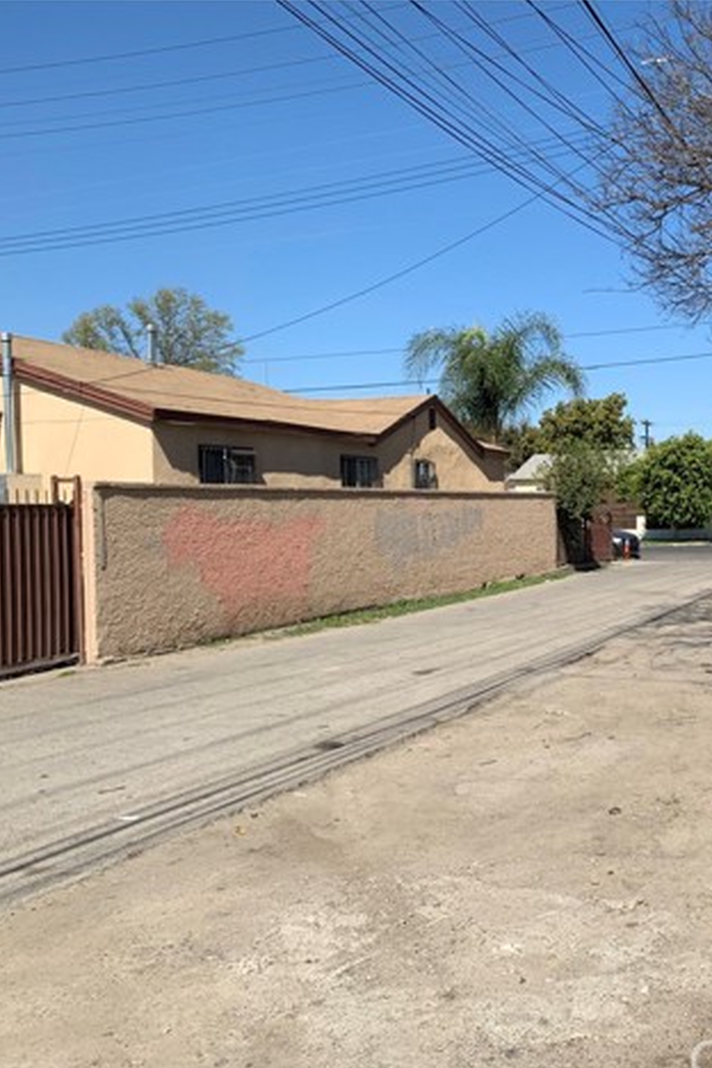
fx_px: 1098
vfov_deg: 51.9
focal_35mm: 37
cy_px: 545
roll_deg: +0.8
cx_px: 618
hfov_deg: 34.3
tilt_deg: -1.3
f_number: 1.8
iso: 25
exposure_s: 1/2257
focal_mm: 4.25
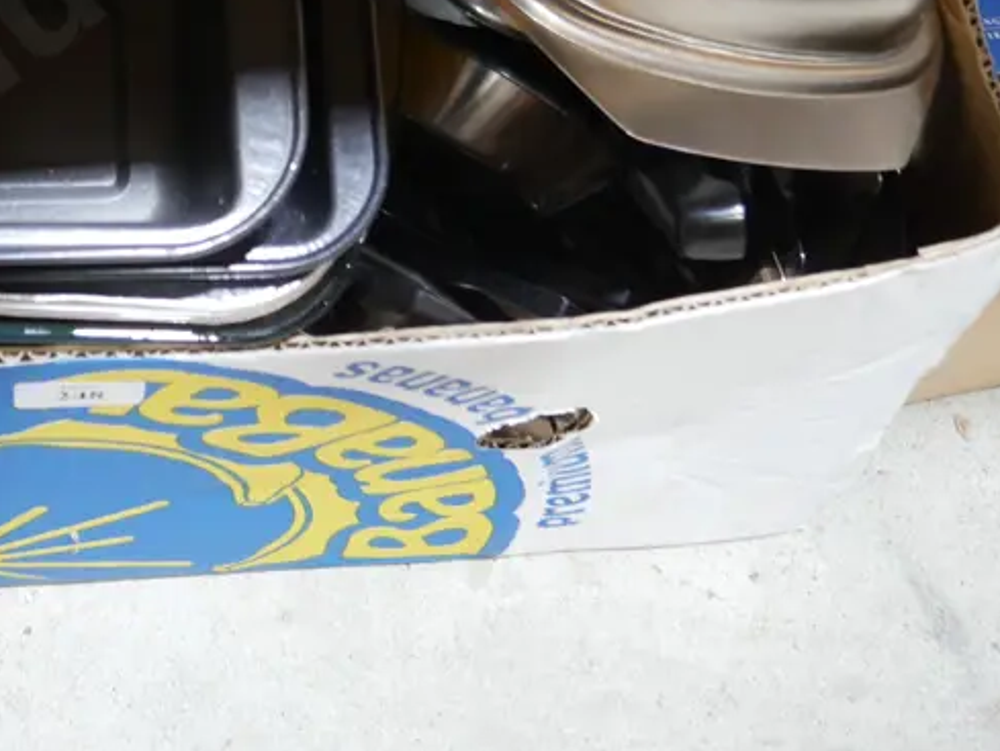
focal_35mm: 67
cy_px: -9
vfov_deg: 21.2
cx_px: 59
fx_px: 1936
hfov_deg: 27.7
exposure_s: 1/60
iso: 500
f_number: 3.6
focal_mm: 16
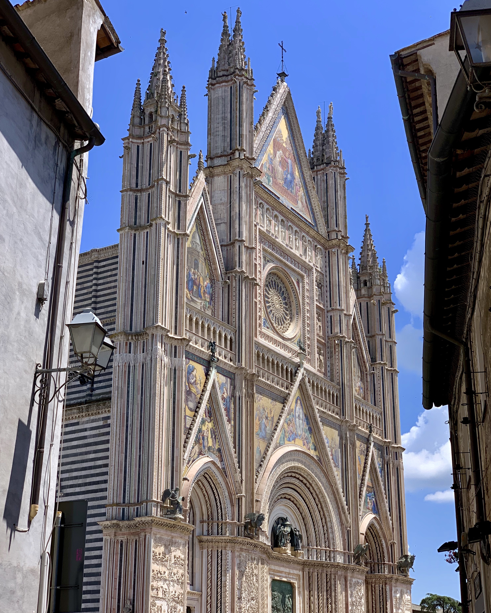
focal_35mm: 55
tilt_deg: +21.7
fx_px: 999
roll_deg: +0.1
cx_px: 242
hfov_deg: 27.6
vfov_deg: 34.1
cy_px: 326
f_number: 2.4
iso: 16
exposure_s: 1/813
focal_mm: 6
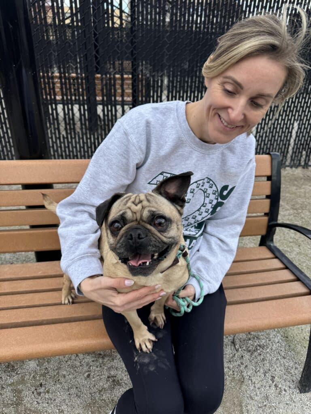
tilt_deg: -29.9
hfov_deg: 56.8
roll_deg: -1.1
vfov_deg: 71.6
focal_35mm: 24
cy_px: 207
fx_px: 287
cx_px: 156
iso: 80
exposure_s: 1/1597
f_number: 1.78
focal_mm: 6.76
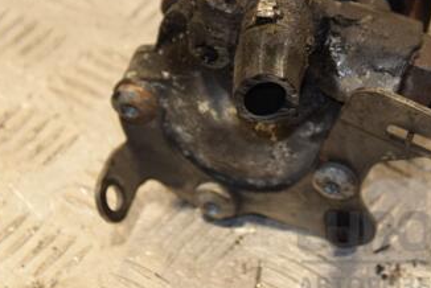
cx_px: 272
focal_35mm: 193
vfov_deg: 7.1
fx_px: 2313
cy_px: 55
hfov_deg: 10.6
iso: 800
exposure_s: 1/200
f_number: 5.3
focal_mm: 70
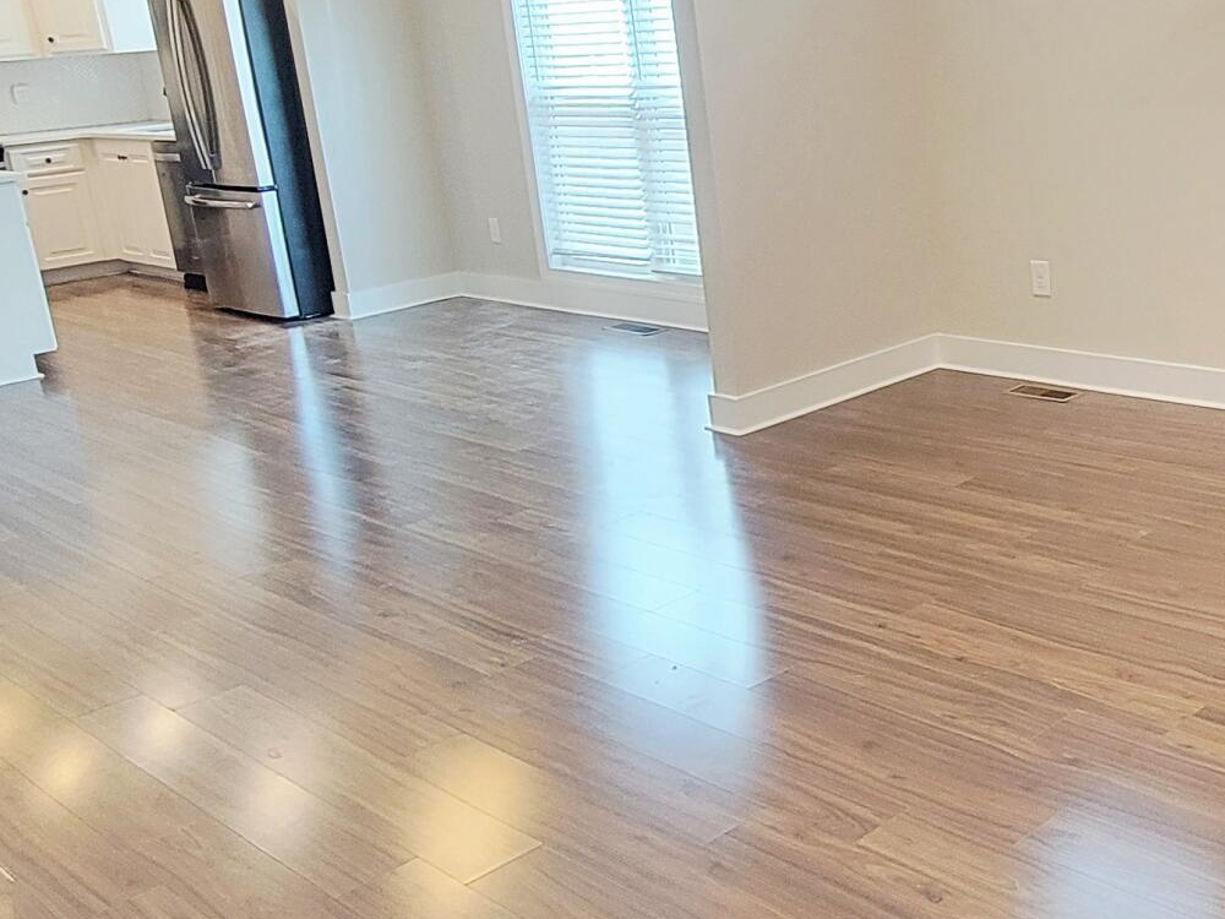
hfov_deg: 45.0
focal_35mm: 39
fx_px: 1380
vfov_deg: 36.8
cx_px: 1014
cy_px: 410
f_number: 2.2
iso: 400
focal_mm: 2.2
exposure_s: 1/60.2
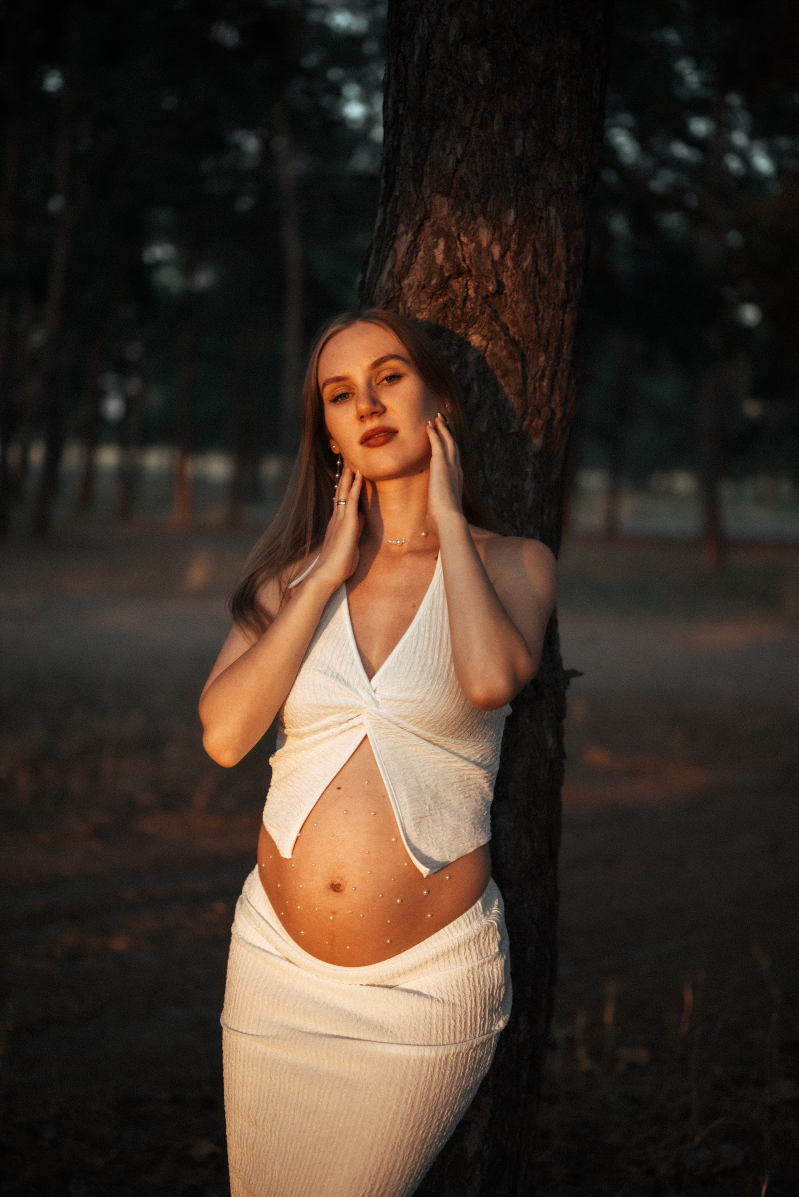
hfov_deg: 27.0
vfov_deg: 39.6
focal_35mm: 50
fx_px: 1663
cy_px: 598
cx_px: 400
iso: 100
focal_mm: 50
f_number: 1.8
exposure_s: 1/100
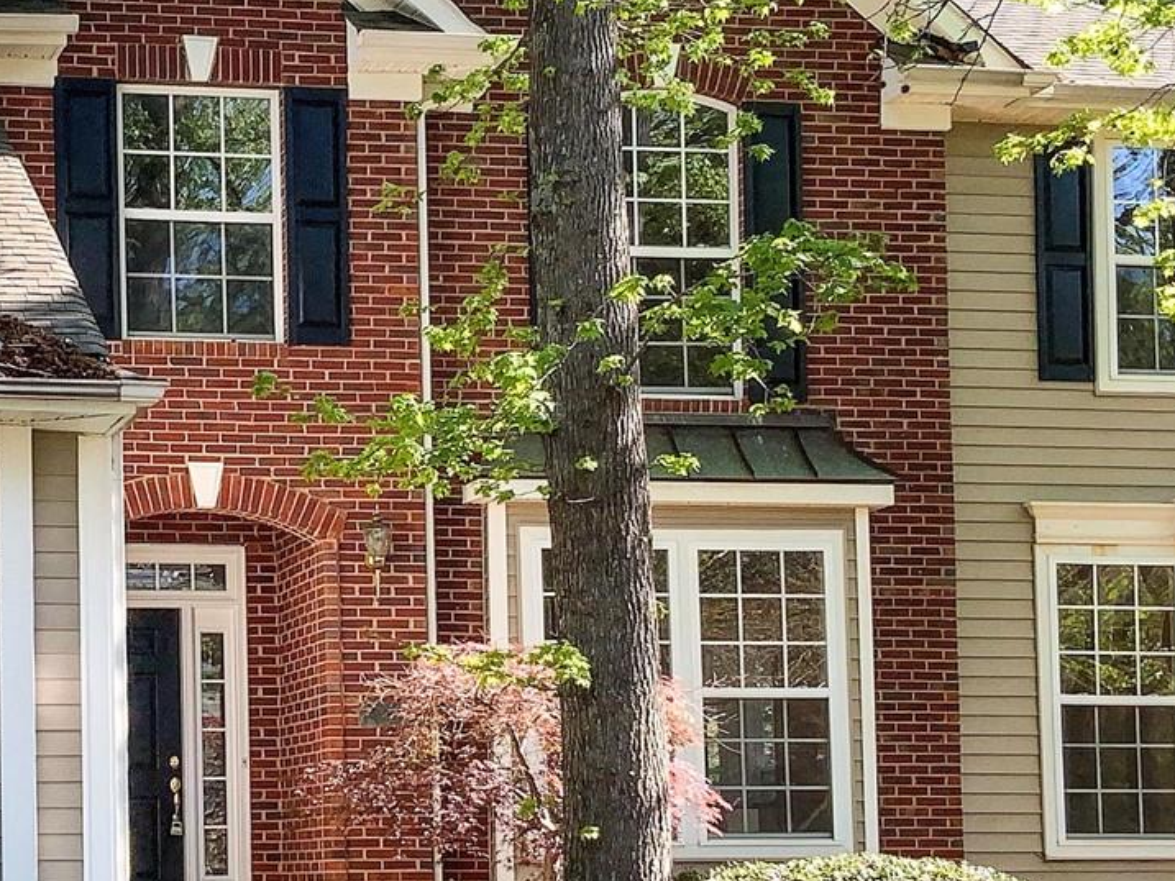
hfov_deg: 23.0
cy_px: 546
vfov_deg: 17.8
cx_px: 123
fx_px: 2817
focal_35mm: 83
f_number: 1.8
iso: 16
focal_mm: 3
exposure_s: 1/268
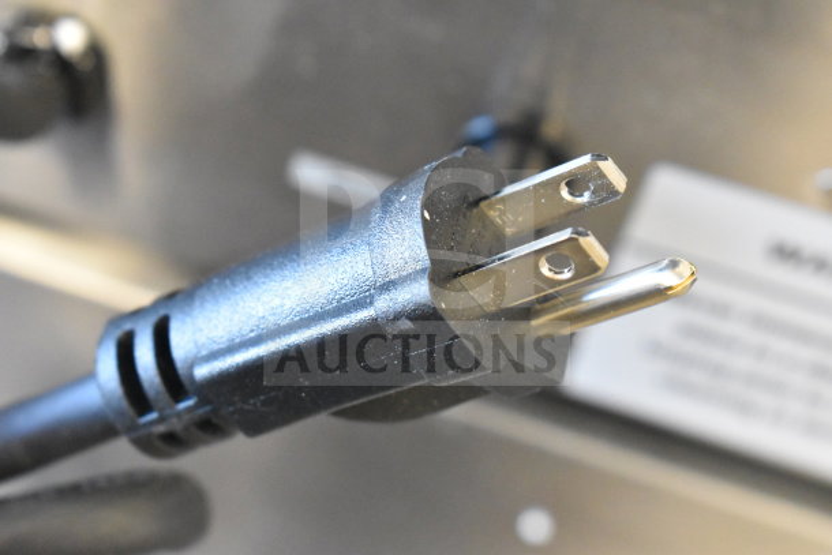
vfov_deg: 16.6
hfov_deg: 24.6
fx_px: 1907
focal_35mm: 82
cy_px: 278
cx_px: 416
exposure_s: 1/100
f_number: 5.6
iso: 8000
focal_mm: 55
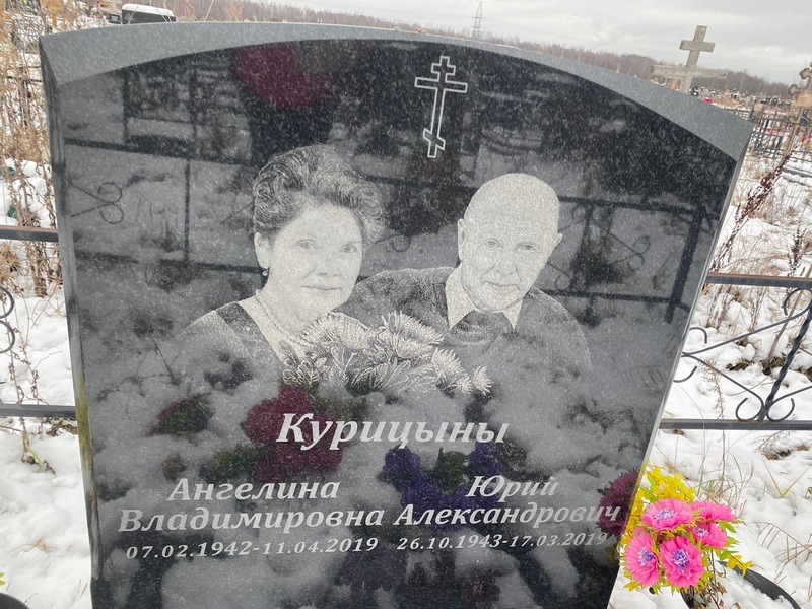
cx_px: 406
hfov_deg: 67.3
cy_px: 304
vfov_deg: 53.1
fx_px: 610
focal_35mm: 26
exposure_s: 1/122
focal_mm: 4.25
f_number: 1.8
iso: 50
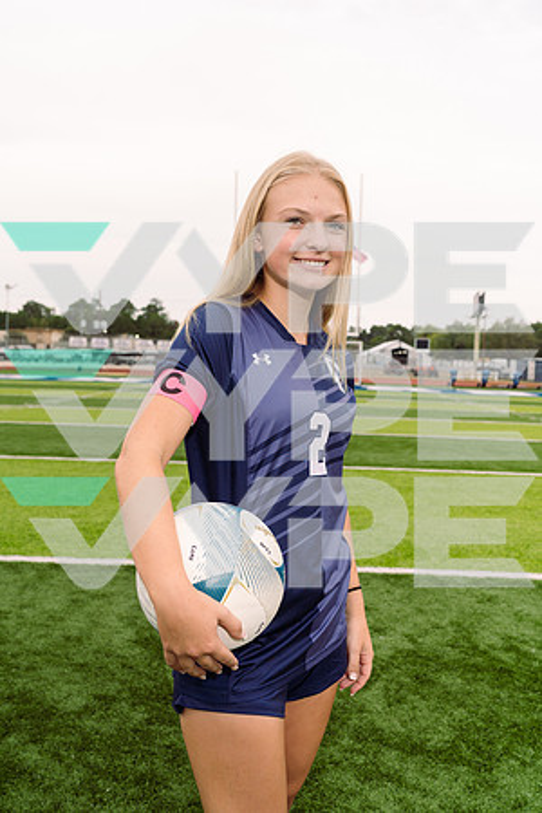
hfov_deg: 37.9
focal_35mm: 35
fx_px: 790
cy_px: 406
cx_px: 271
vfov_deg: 54.4
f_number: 5.6
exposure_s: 1/250
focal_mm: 35
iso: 100
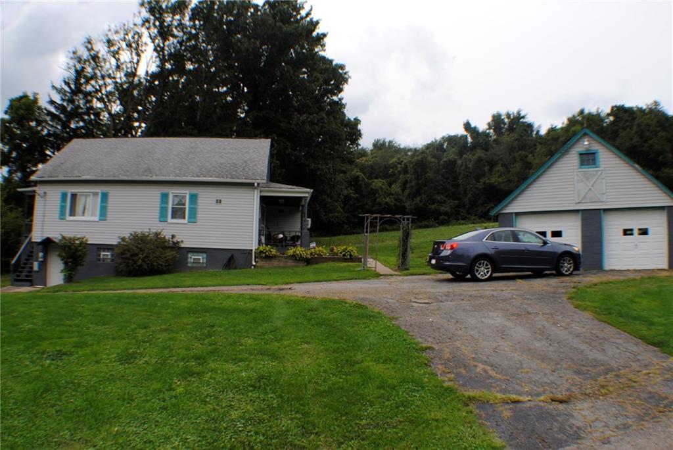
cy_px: 225
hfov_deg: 57.2
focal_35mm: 33
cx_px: 336
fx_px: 617
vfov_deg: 40.0
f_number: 7.1
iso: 100
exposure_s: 1/200
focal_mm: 22
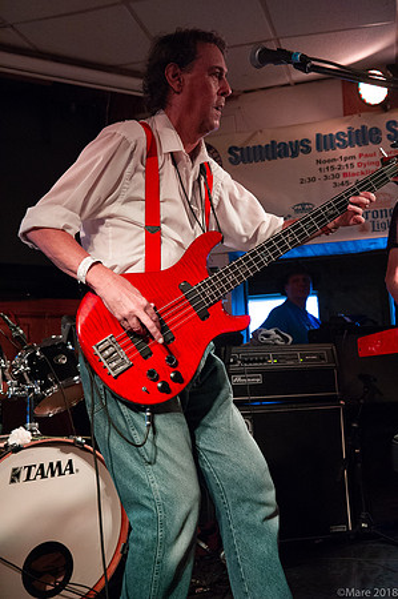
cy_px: 300
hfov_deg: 29.2
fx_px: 765
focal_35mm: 46
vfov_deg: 42.8
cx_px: 199
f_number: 6.3
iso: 6400
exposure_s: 1/100
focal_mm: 46
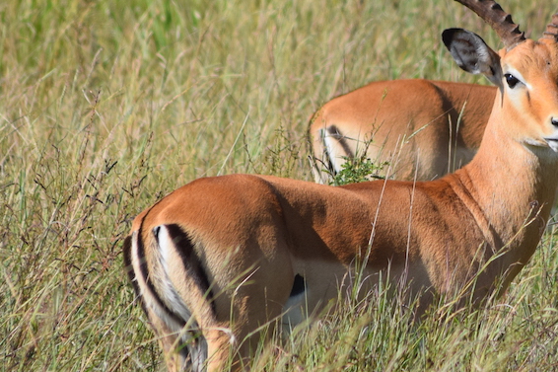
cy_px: 158
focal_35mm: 875
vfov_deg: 1.6
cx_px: 475
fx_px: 13558
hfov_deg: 2.4
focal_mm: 220
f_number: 5.6
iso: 400
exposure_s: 1/2000
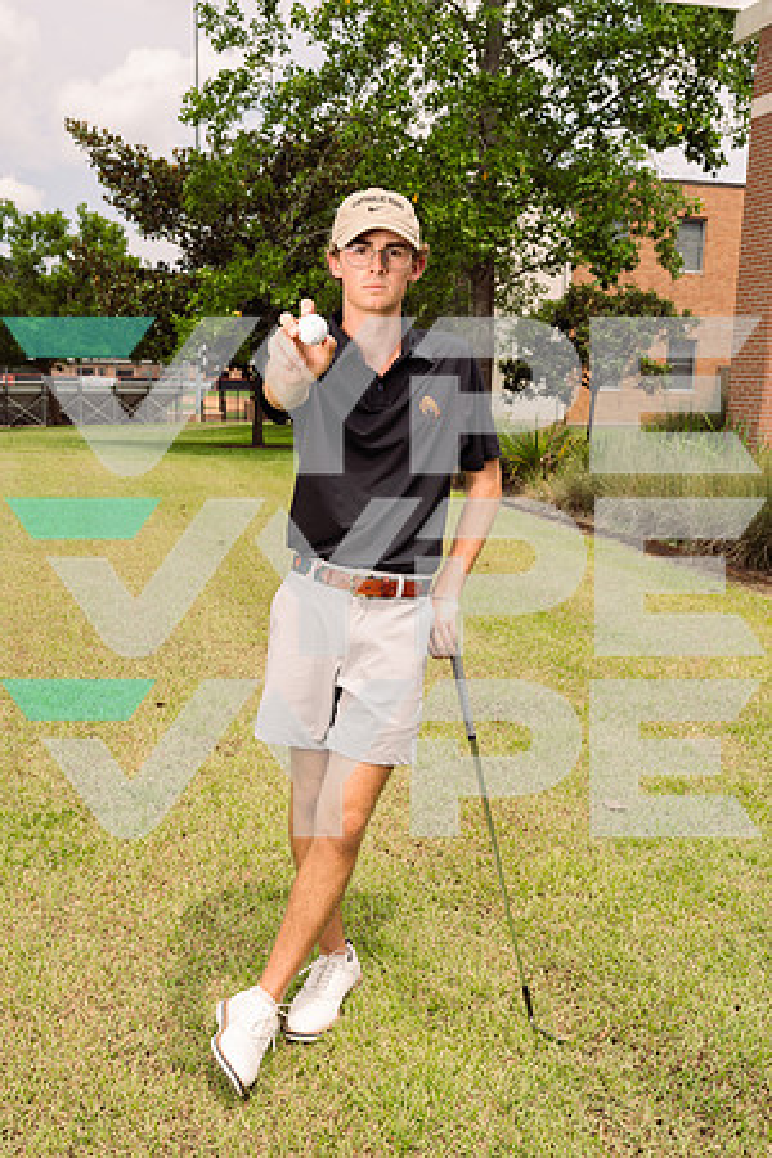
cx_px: 386
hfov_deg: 37.9
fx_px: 1126
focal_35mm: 35
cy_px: 579
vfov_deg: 54.4
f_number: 8
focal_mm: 35
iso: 100
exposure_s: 1/200
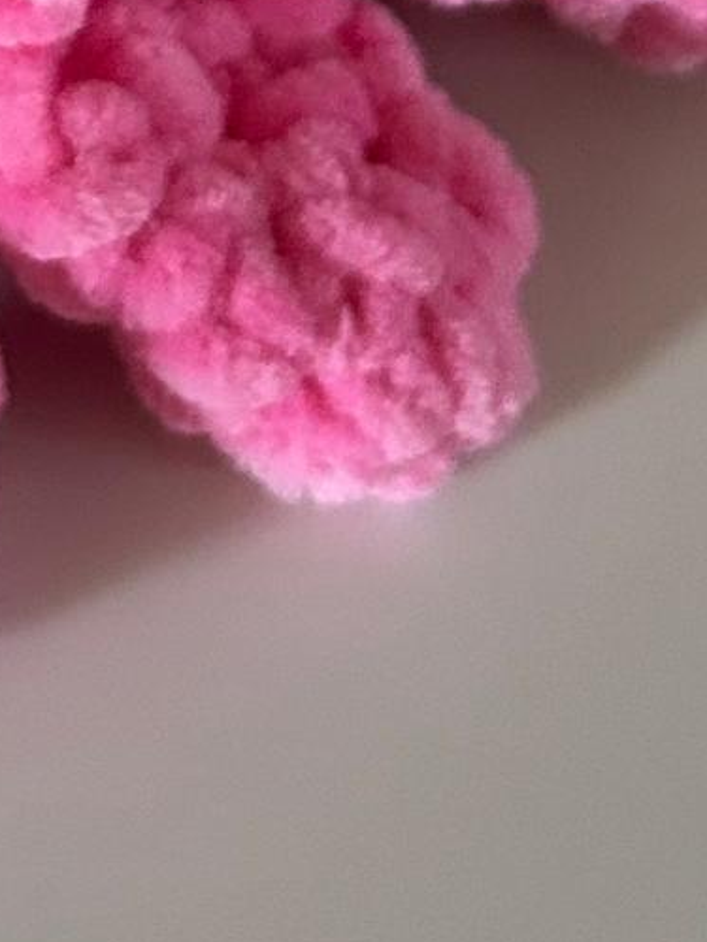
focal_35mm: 133
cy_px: -690
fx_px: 3622
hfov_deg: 11.1
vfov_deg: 13.5
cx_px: 77
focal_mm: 5.7
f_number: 1.5
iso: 400
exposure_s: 1/40
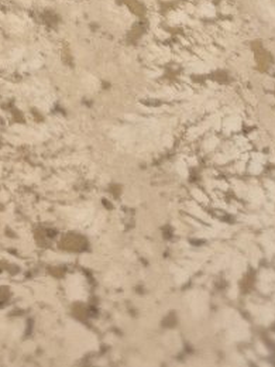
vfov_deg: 14.3
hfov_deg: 12.1
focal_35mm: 106
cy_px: -436
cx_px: -302
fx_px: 1123
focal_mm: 5.4
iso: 160
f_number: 1.8
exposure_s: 1/100
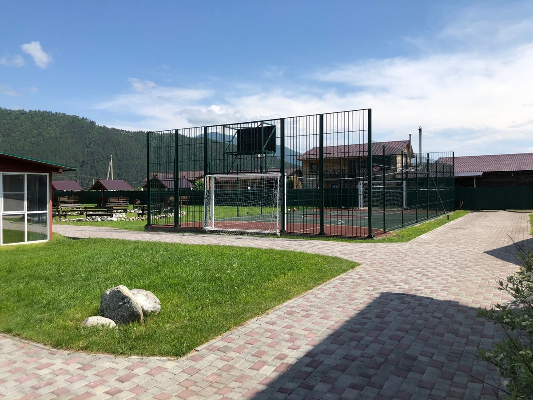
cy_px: 200
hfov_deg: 63.4
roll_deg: +0.3
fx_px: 431
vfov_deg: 49.7
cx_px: 266
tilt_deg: -2.3
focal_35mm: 28
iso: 20
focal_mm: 3.99
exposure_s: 1/2667
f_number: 1.8
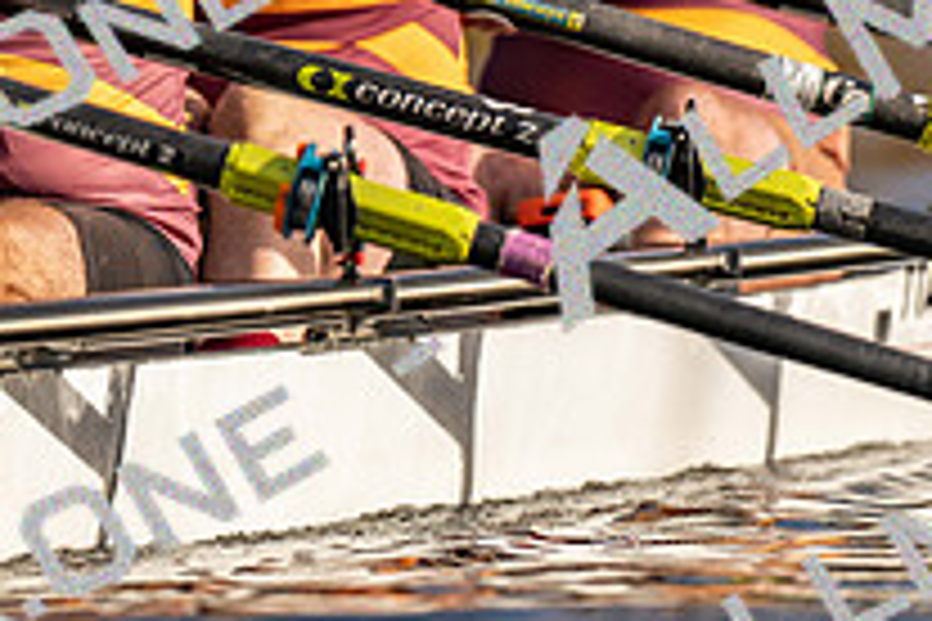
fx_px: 43619
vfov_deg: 0.8
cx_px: 153
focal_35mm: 1685
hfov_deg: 1.2
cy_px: -97
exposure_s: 1/2500
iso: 250
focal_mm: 600
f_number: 4
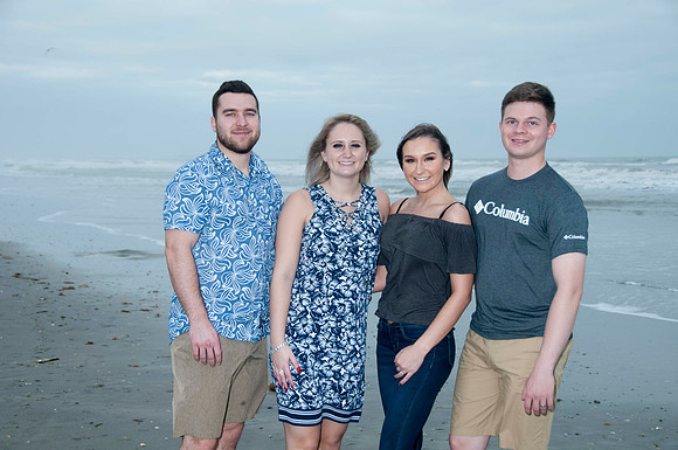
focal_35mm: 60
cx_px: 339
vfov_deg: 22.6
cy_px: 225
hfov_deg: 33.4
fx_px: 1128
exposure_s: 1/125
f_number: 5.6
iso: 100
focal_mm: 40
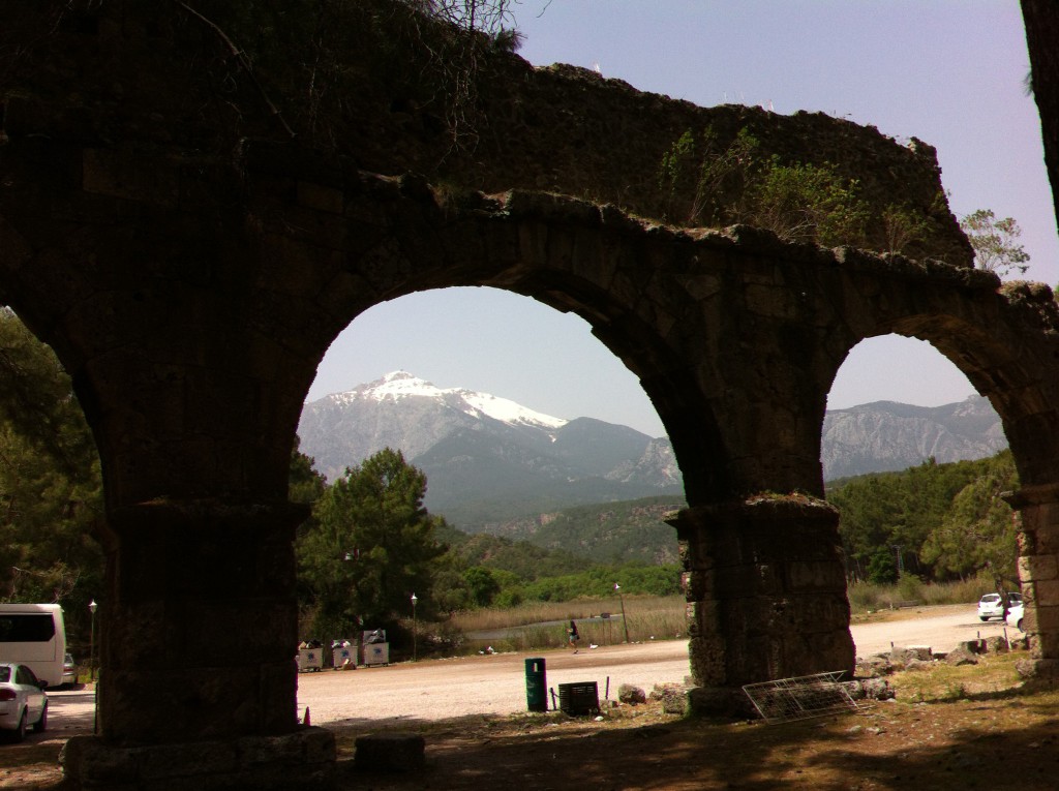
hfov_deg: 52.7
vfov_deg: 40.6
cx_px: 530
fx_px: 1069
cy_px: 396
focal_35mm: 35
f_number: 2.8
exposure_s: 1/1588
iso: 80
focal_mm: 3.85
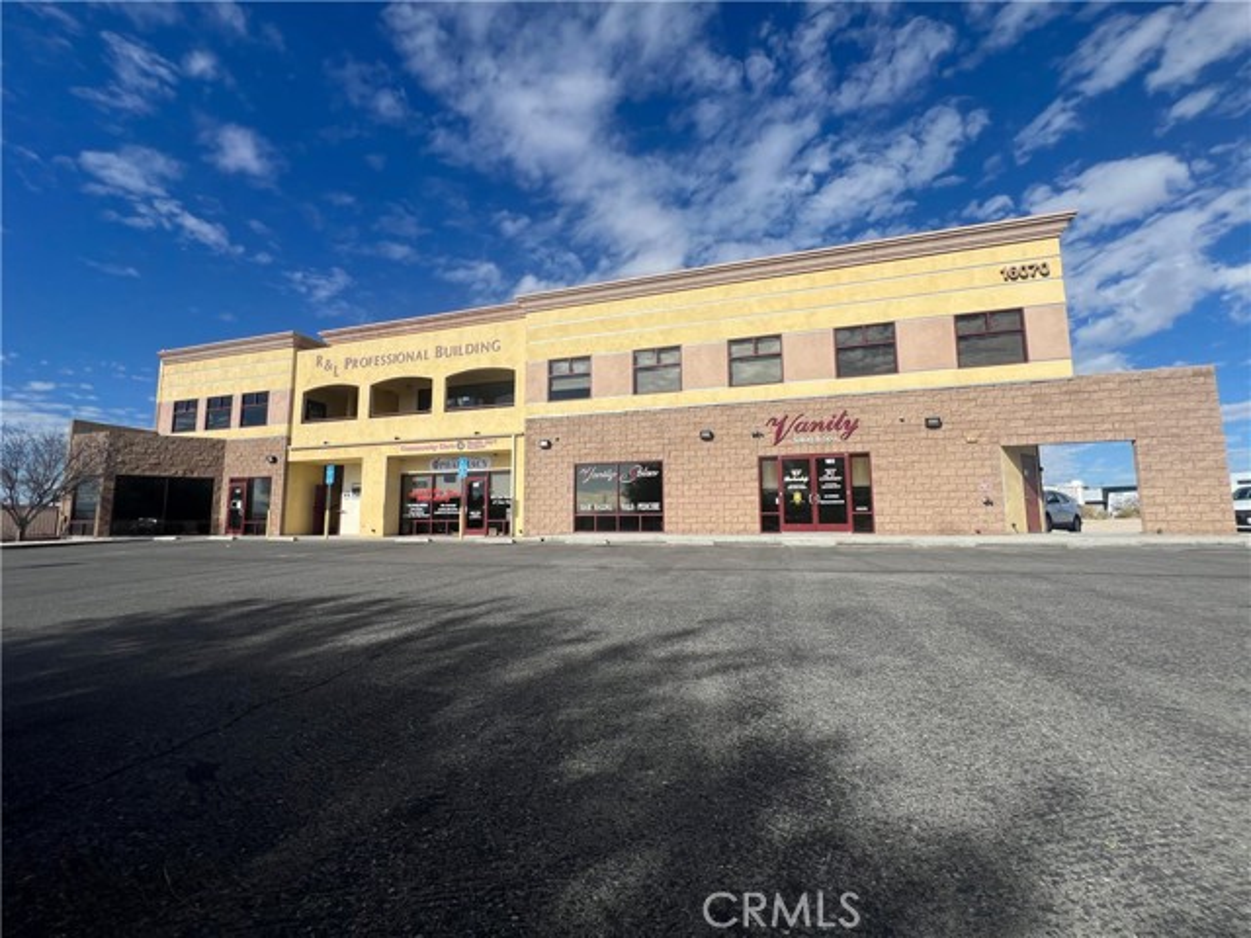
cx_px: 626
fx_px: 470
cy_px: 469
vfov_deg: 89.9
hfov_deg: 106.2
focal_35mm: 13
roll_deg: +0.3
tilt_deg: +6.5
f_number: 1.8
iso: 32
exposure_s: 1/3311
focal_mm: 1.57
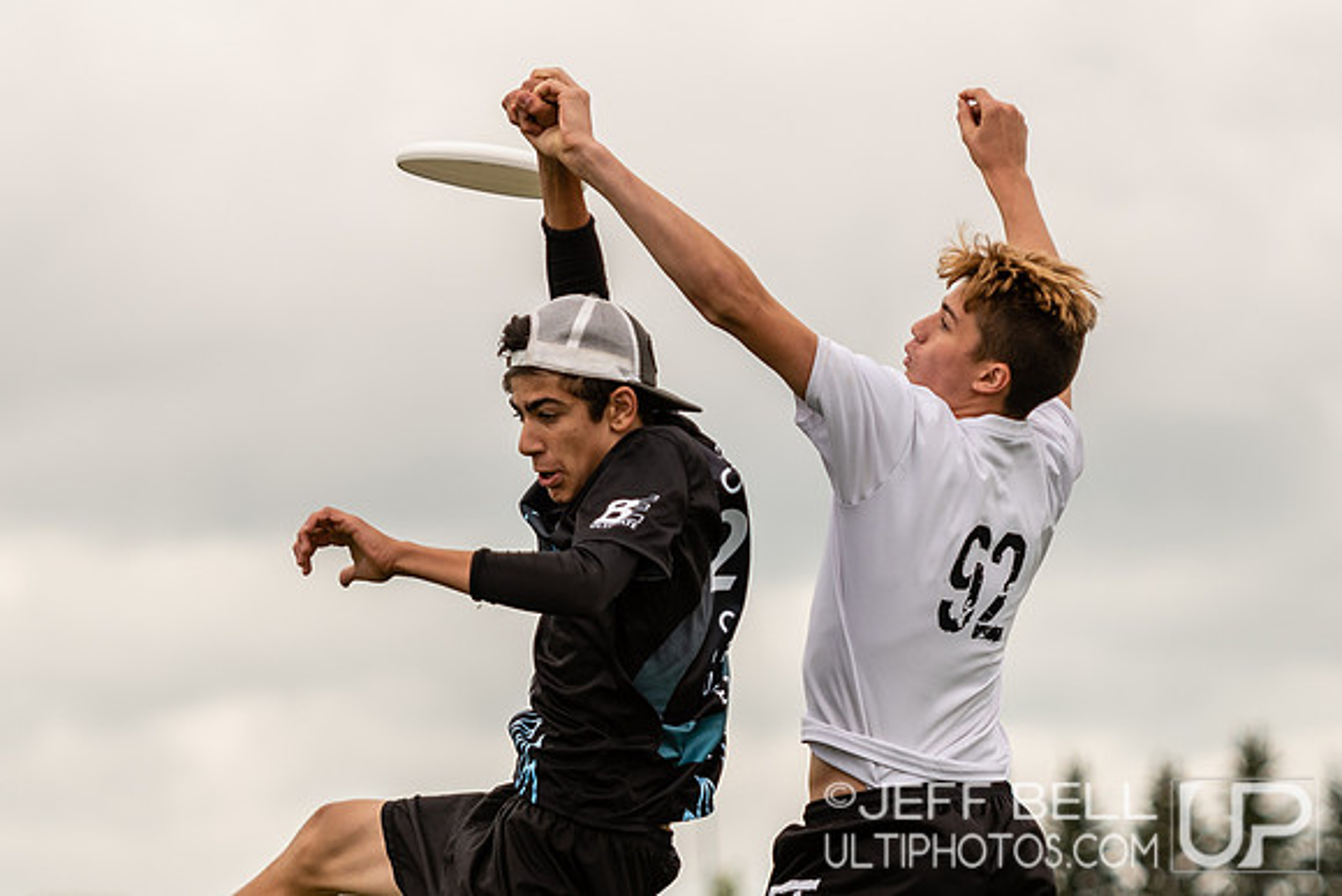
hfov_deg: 6.4
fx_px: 12066
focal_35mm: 324
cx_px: 899
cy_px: 431
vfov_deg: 4.3
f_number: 2.8
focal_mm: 122
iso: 100
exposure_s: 1/1000
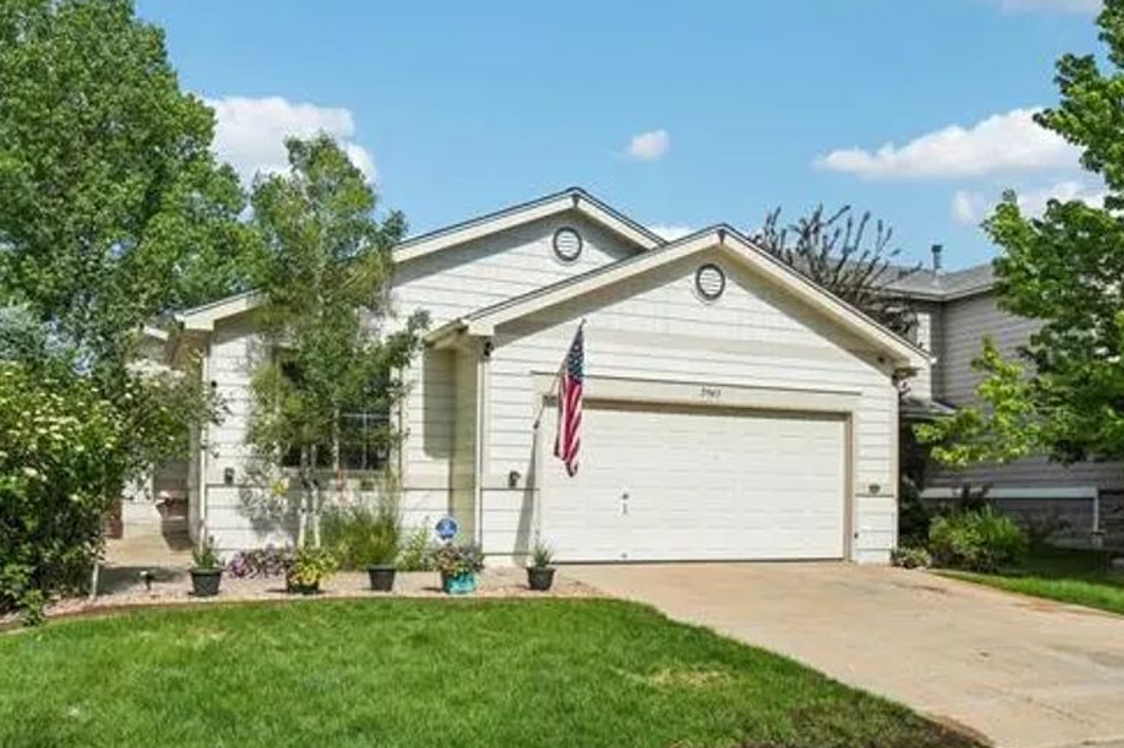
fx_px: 925
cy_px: 472
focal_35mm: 30
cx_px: 521
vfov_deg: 43.6
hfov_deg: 62.5
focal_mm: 15
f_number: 8
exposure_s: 1/2500
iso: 400
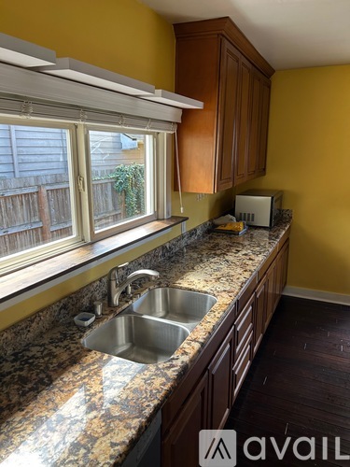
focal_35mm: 26
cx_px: 175
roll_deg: +0.6
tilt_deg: -13.0
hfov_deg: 53.1
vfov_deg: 67.3
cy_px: 234
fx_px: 351
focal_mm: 5.7
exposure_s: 1/121
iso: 100
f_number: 1.5
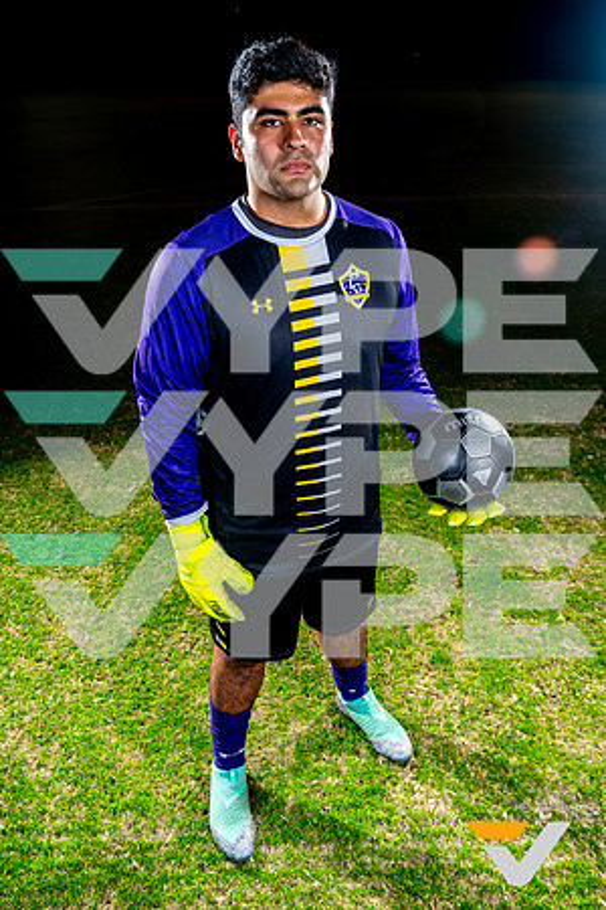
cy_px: 455
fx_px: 757
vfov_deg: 61.9
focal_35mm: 30
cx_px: 303
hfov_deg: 43.6
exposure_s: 1/125
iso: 100
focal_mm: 30
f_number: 5.6
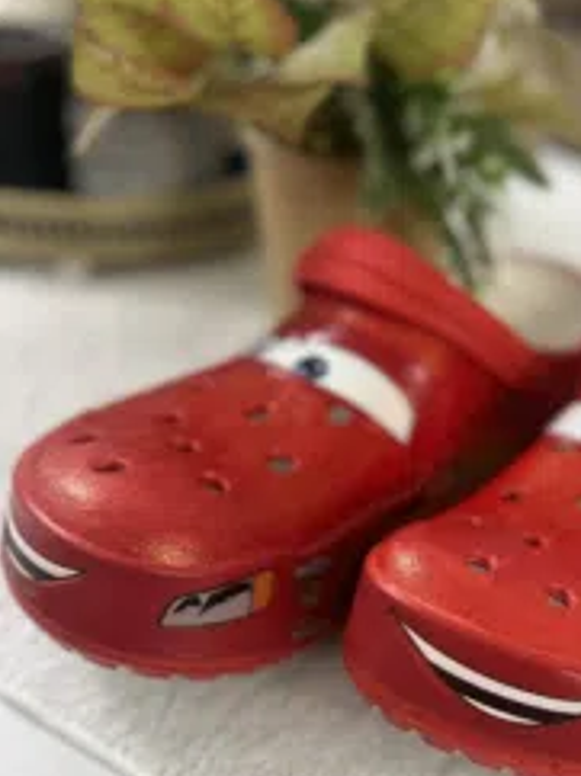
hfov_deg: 32.5
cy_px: 632
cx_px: 478
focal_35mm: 43
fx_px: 964
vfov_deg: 41.8
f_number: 1.5
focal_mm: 5.7
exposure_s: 1/50
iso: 200
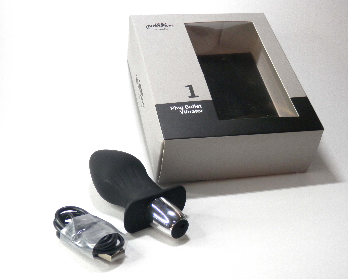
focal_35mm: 52
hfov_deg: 36.0
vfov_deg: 29.1
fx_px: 536
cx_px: 169
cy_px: 139
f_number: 4
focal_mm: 8.9
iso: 160
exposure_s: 1/80
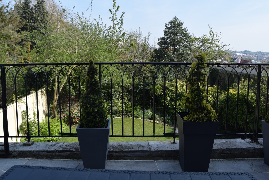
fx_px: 202
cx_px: 134
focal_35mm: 27
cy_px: 90
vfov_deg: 47.9
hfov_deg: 67.4
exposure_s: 1/320
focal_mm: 18
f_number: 9
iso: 200
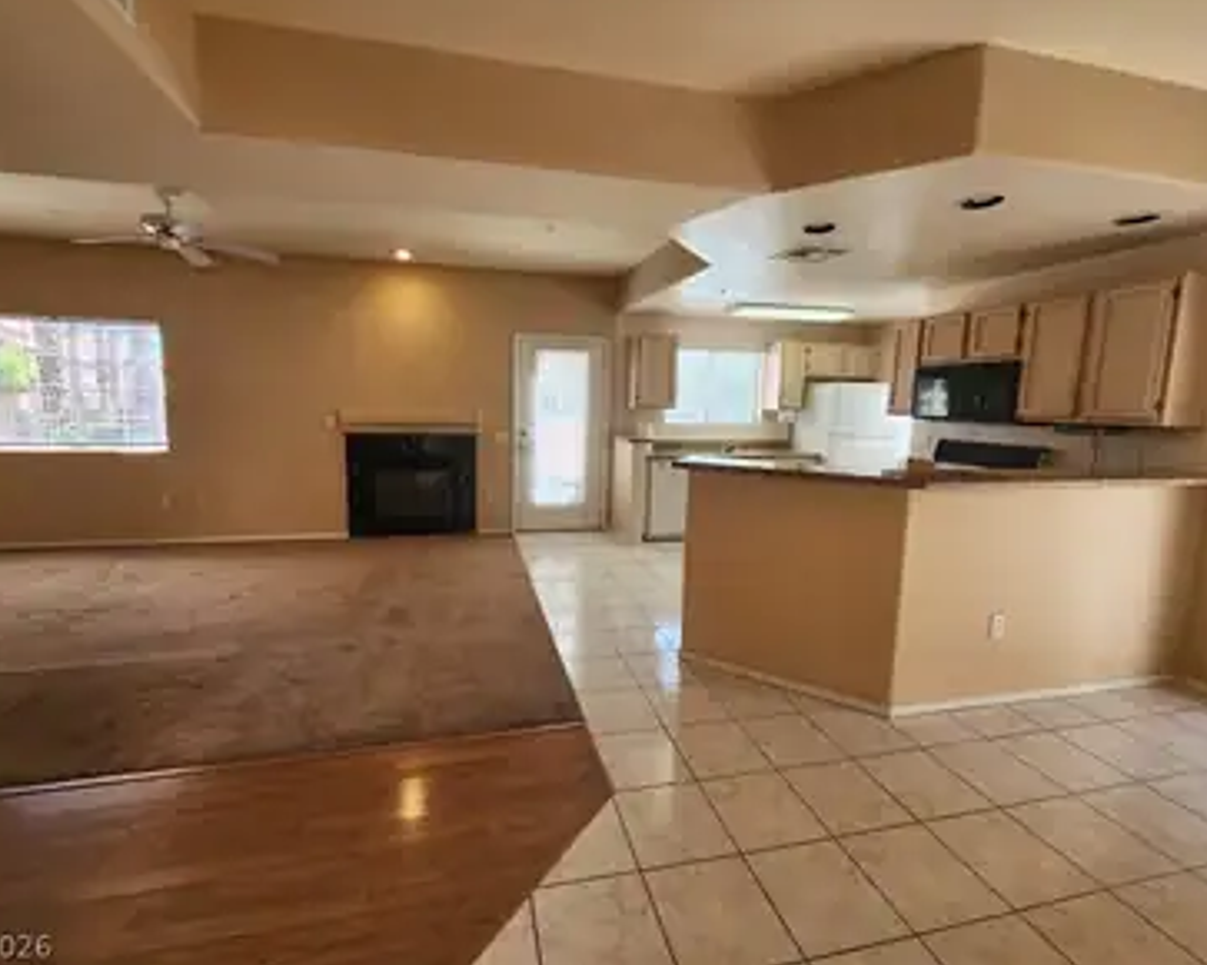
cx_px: 575
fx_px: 500
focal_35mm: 14
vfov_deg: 87.9
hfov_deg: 100.7
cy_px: 469
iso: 80
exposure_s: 1/120
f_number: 2.2
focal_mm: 2.2
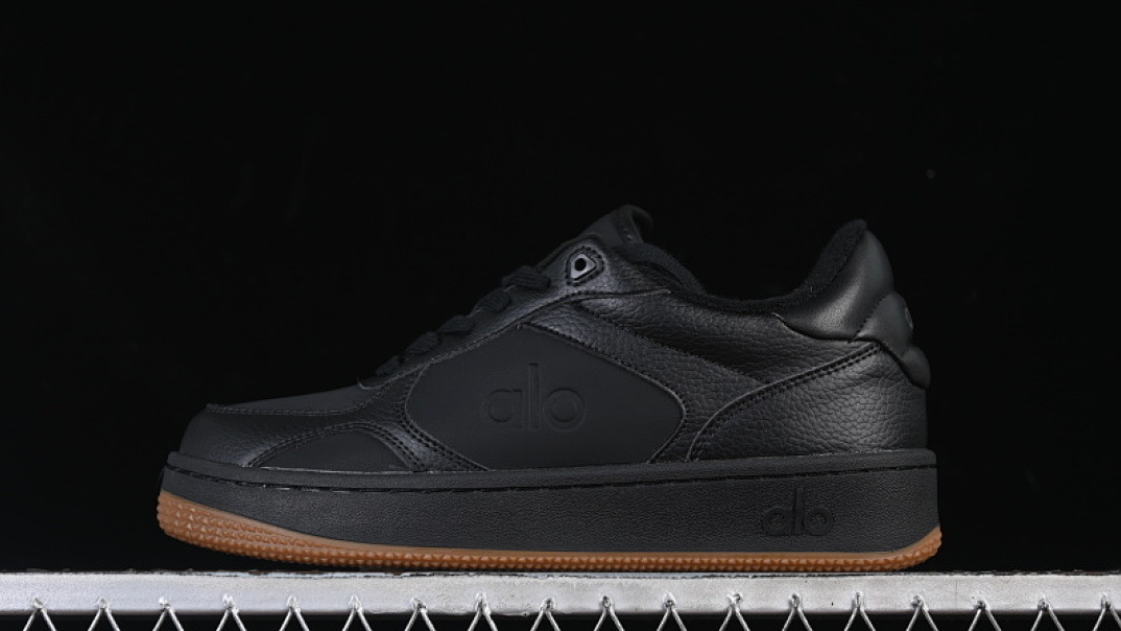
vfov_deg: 15.3
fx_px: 2348
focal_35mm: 79
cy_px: 341
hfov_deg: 26.9
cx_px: 558
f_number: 6.3
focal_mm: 50
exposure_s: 1/60
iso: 160
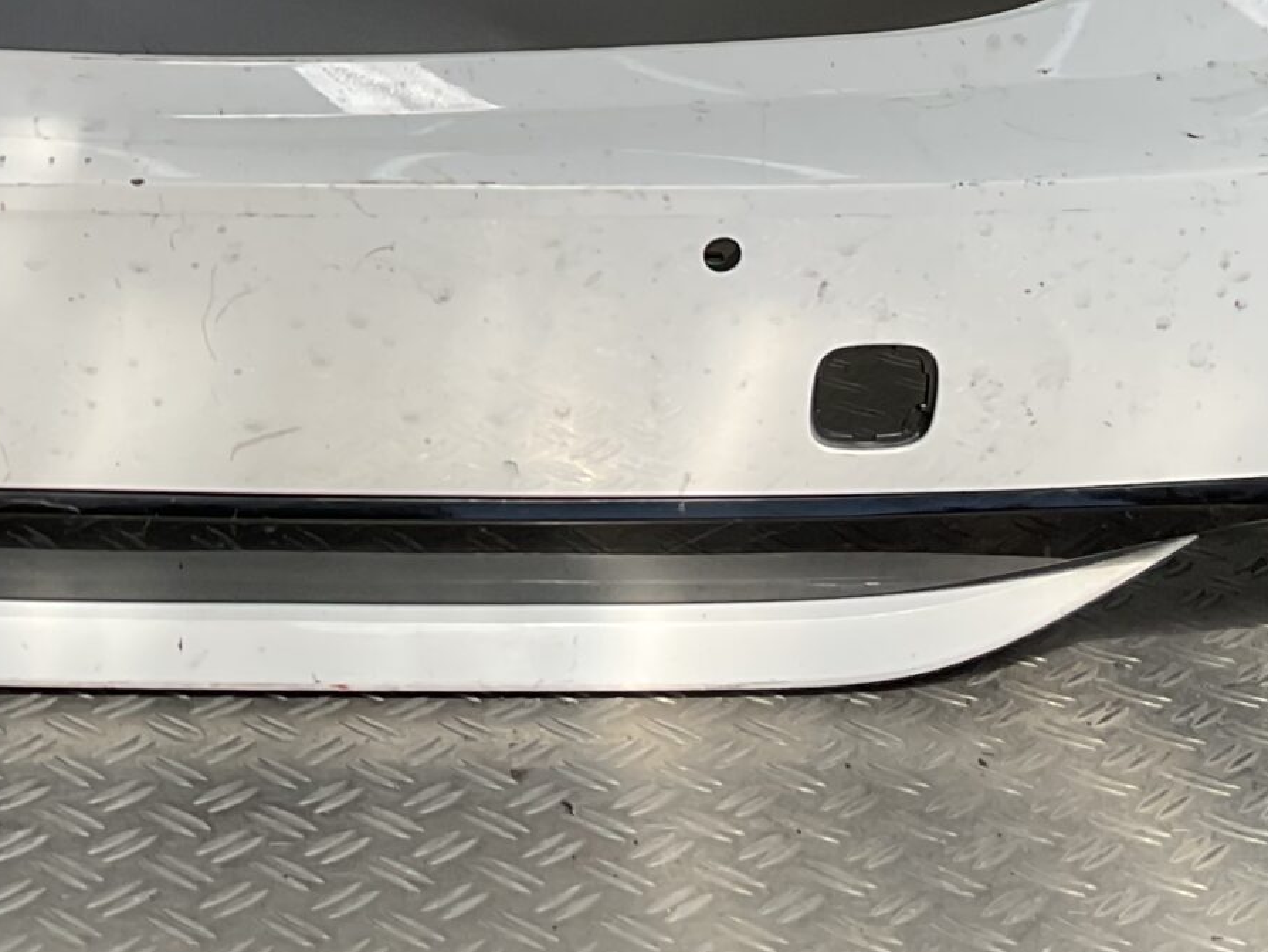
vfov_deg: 17.1
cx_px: 166
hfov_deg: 23.0
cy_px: -162
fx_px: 3041
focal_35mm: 83
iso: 16
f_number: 1.8
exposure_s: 1/869
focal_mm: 3
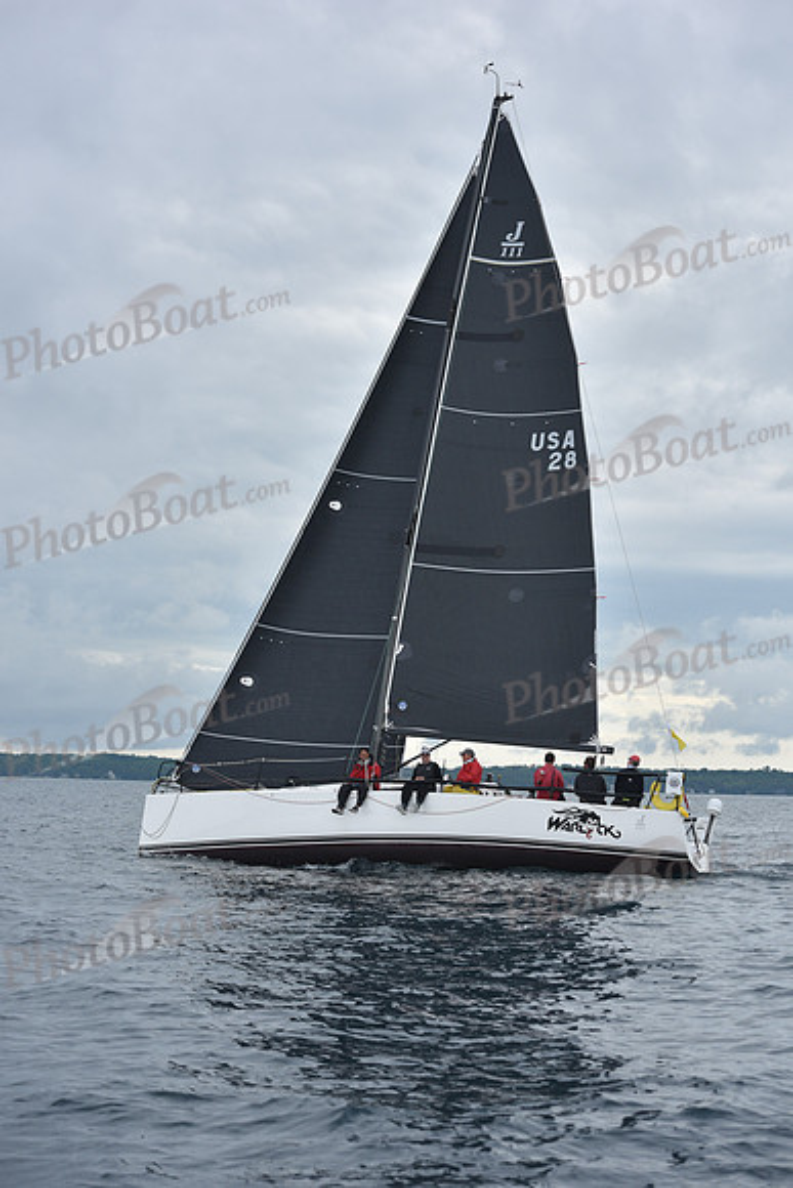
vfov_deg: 28.8
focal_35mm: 70
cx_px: 396
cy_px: 594
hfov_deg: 19.5
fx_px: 2311
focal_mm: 70
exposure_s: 1/800
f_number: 5.6
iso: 250
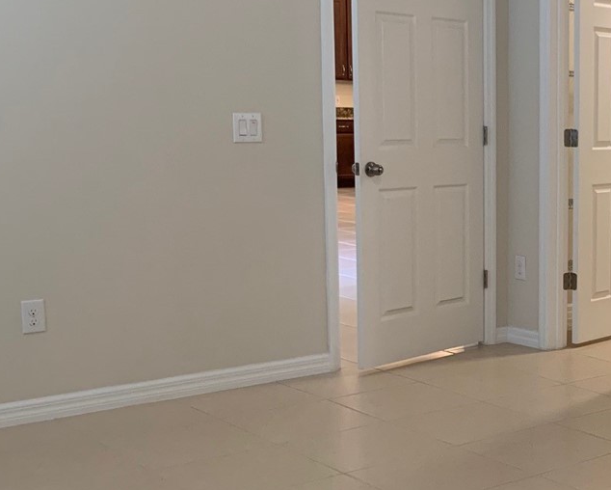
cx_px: 699
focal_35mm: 64
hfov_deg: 26.8
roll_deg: -1.7
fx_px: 1158
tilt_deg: -9.5
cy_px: 293
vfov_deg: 23.8
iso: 125
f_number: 1.8
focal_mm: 4.25
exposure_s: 1/60
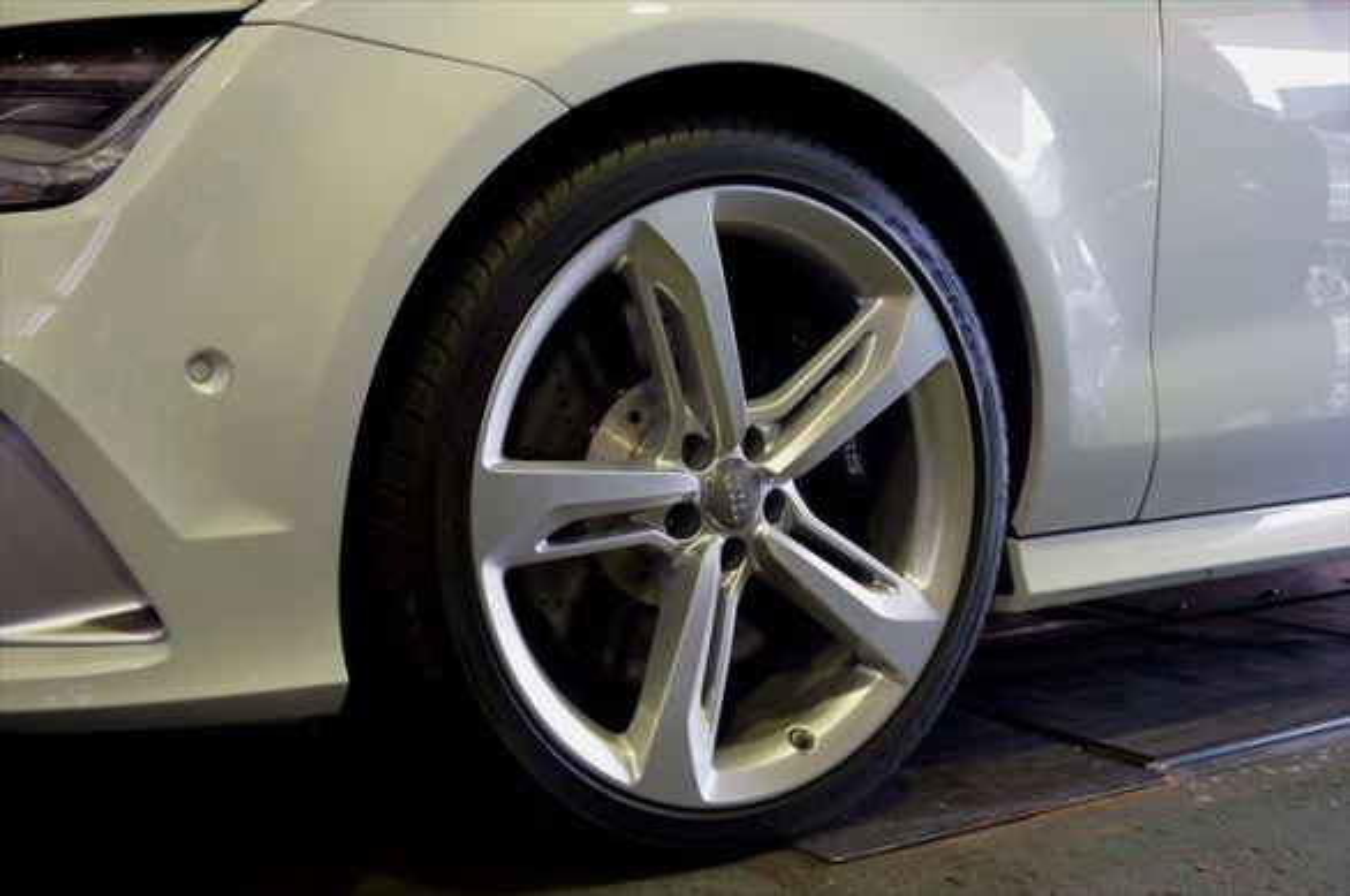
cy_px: 448
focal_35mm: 45
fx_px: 1685
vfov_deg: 29.8
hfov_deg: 43.7
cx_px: 675
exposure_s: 1/20
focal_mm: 30
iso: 400
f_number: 5.6
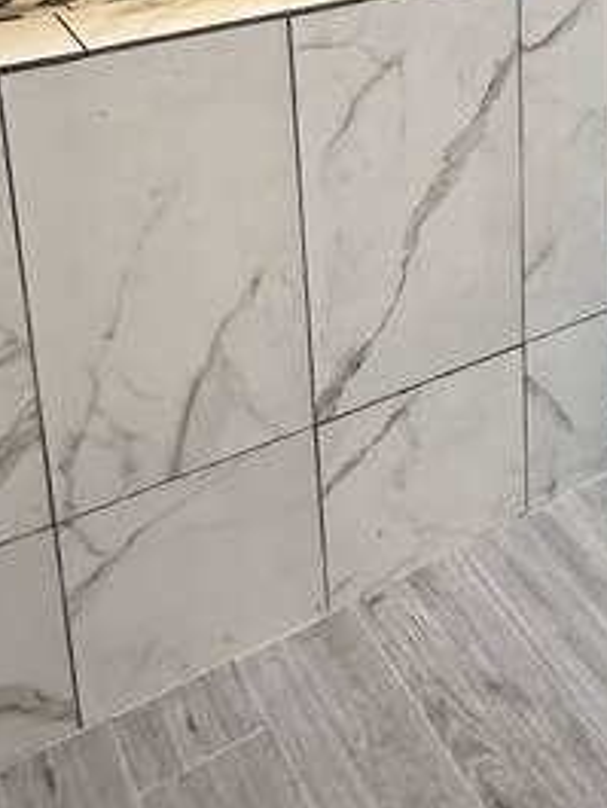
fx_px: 1332
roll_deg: -1.9
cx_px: 714
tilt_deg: -15.9
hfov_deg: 23.6
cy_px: -104
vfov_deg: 30.0
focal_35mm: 57
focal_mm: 2.22
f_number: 2.2
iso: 200
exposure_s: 1/60
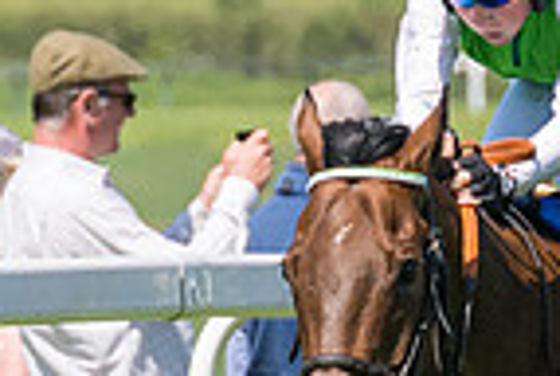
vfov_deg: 0.9
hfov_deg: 1.3
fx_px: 24348
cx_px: 962
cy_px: 324
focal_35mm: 1562
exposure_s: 1/3200
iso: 400
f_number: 5
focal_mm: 145
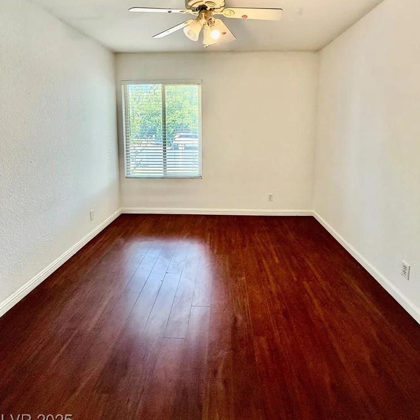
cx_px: 213
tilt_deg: -5.3
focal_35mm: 17
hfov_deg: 84.0
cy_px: 148
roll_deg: +0.2
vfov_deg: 81.8
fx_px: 233
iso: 100
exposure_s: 1/99
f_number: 2.2
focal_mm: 2.22
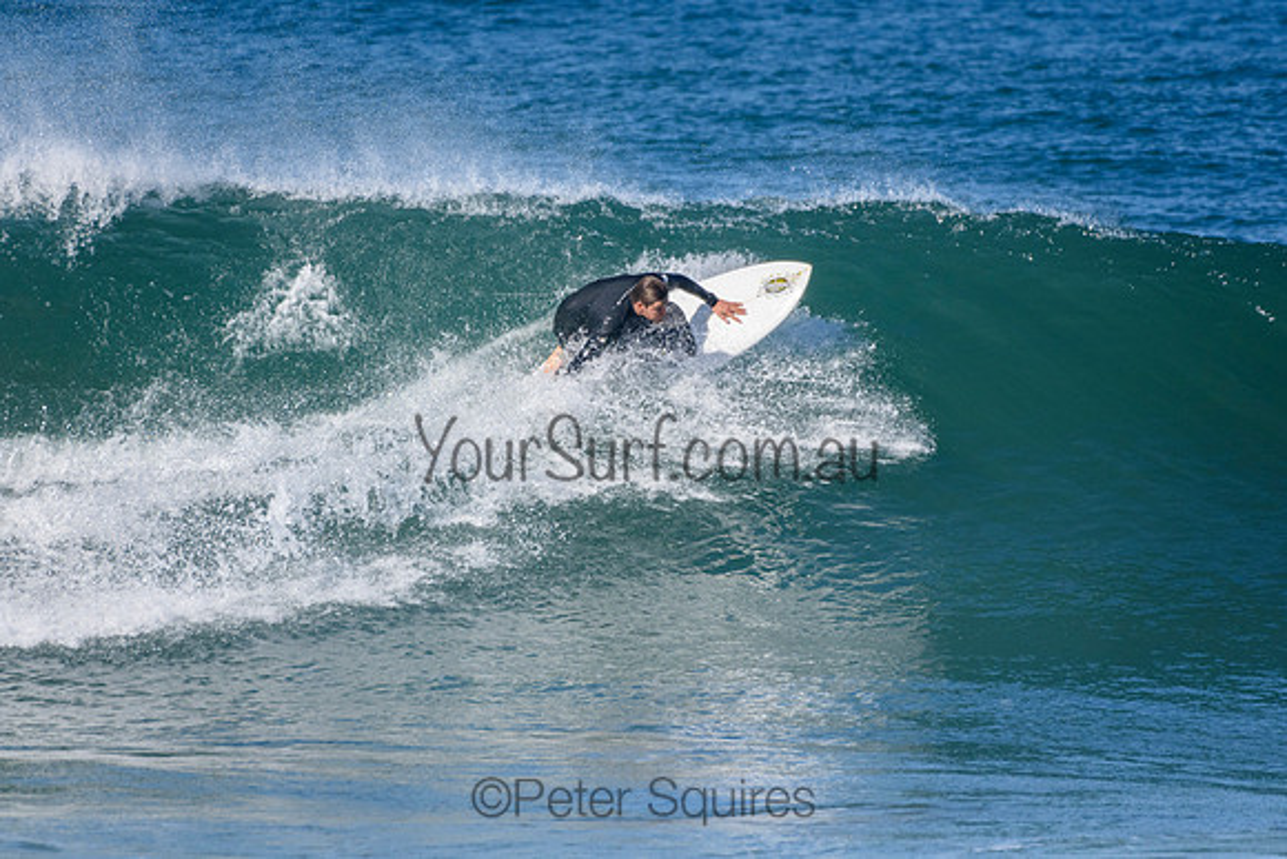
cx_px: 644
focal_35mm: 750
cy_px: 430
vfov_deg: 1.8
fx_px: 26821
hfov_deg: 2.7
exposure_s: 1/4000
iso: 640
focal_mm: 500
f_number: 5.6
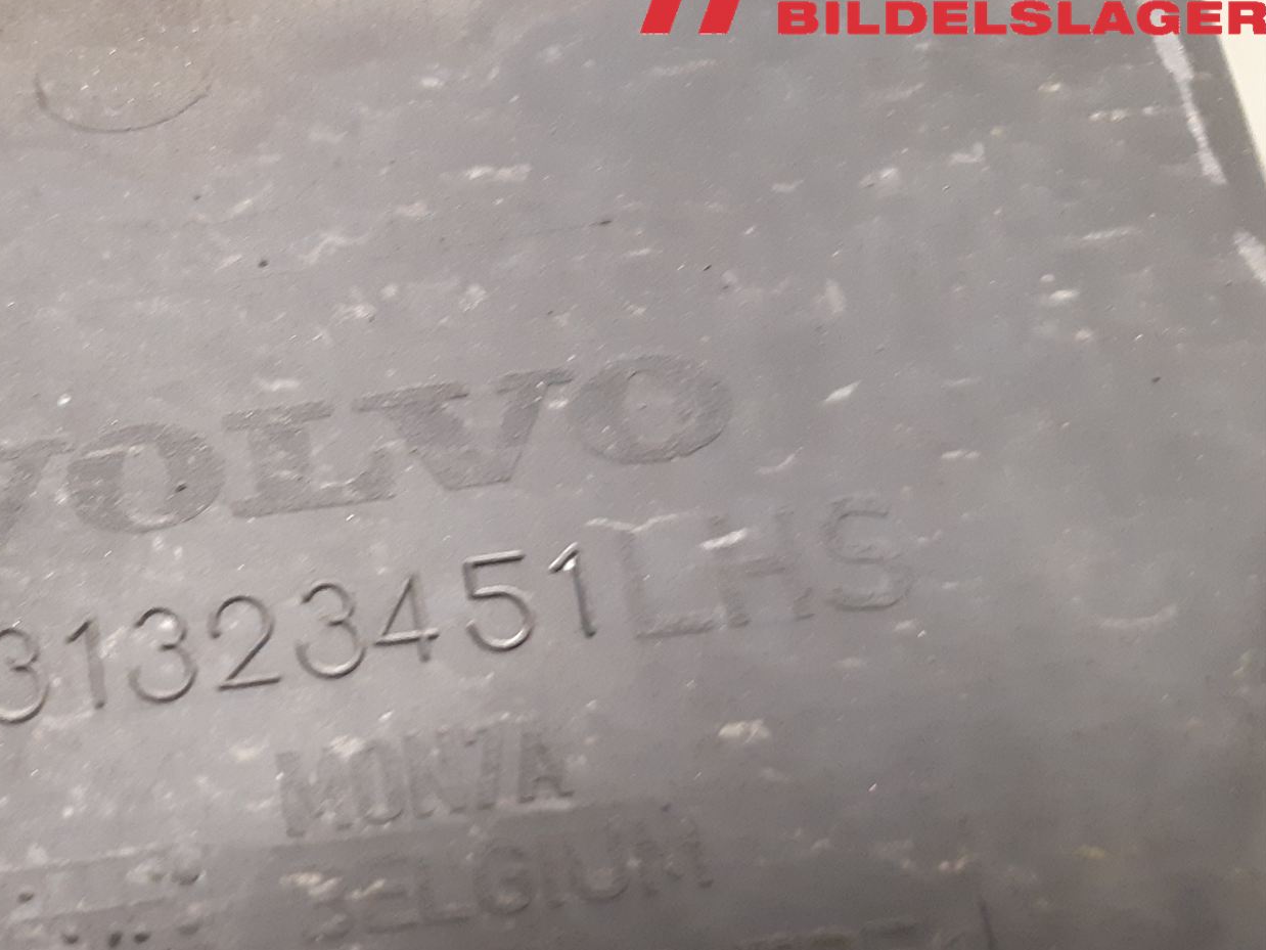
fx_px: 1573
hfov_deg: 41.6
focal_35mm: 43
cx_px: 221
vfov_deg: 33.3
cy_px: 646
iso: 320
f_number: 1.7
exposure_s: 1/25
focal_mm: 3.93
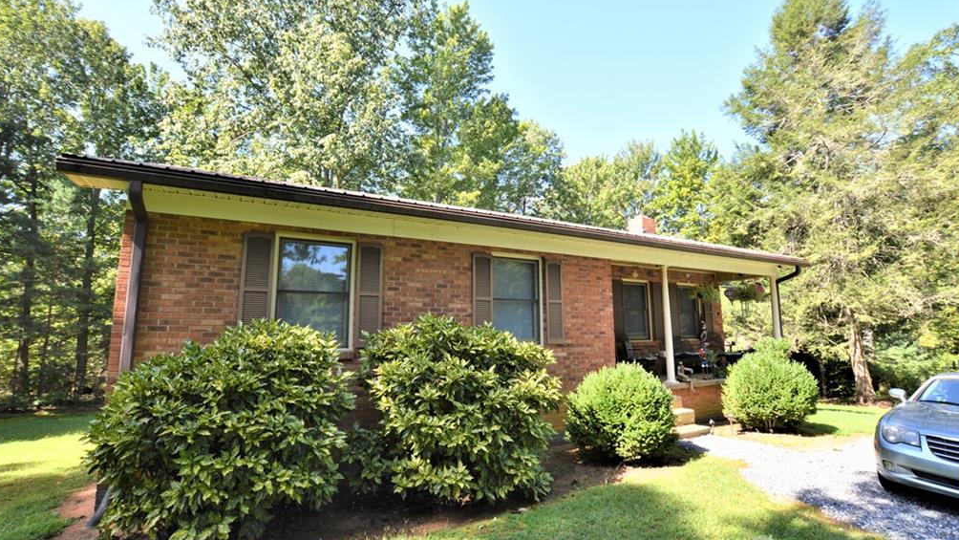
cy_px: 276
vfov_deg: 67.1
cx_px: 478
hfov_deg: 99.4
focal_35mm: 16
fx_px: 407
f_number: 5.6
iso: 140
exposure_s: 1/125
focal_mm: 10
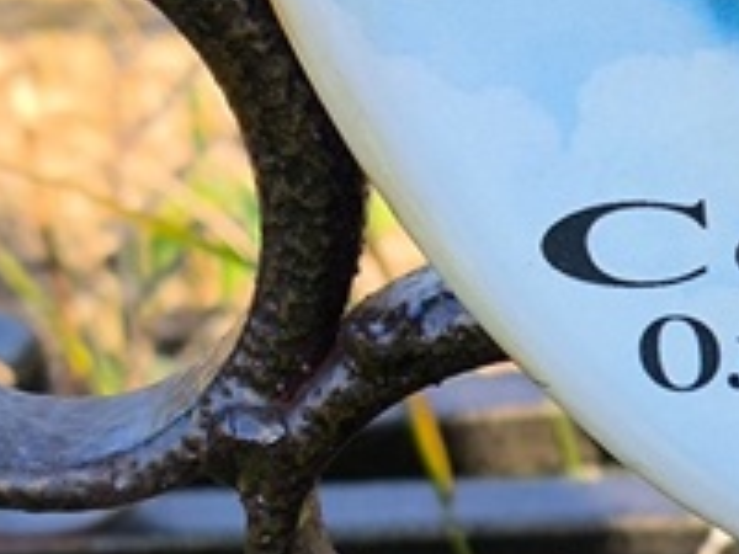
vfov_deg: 7.4
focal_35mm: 200
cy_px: 499
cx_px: 637
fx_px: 4270
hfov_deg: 9.9
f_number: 1.7
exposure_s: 1/391
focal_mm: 4.71
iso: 50
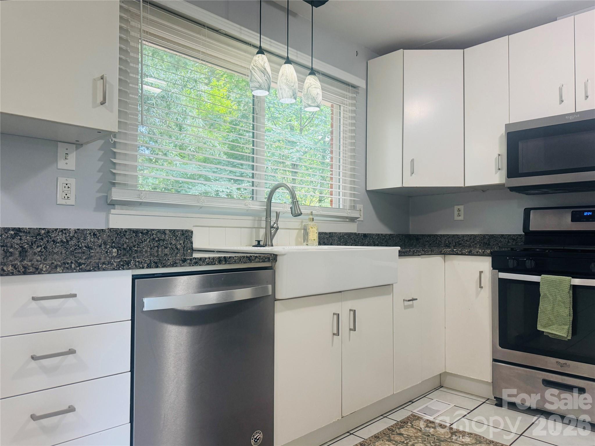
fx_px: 412
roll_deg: -2.4
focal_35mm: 24
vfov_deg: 56.8
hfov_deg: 71.6
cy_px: 223
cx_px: 298
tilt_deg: +1.3
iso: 200
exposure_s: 1/120
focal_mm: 6.76
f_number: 1.78
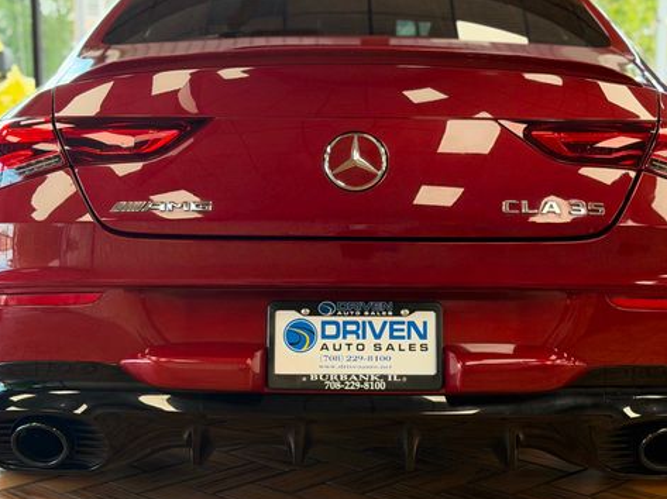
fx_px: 1252
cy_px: 245
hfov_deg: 29.8
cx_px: 351
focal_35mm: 65
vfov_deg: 22.6
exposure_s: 1/120
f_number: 1.78
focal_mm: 6.76
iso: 200
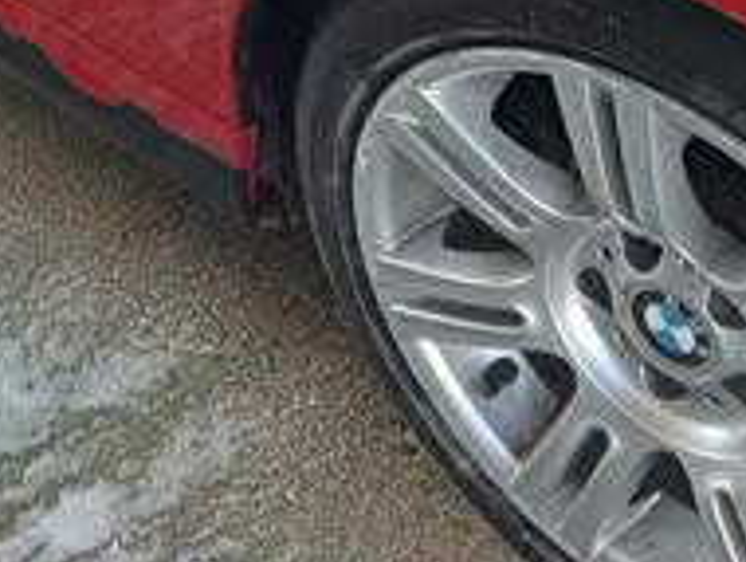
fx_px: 2071
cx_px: 55
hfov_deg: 20.0
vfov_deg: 14.1
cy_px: -379
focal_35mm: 96
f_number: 2.2
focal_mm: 3.46
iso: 128
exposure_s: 1/100
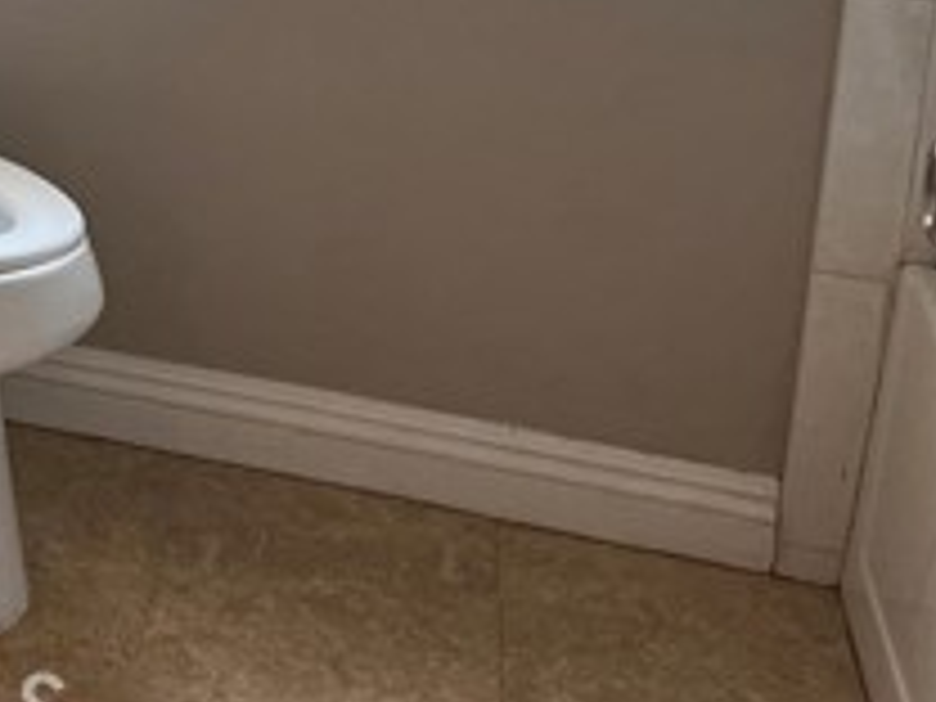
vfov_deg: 17.0
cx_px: -405
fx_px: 2163
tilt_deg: -11.8
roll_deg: -1.6
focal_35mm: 80
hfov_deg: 21.2
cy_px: -302
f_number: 1.6
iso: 125
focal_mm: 5.1
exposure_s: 1/122
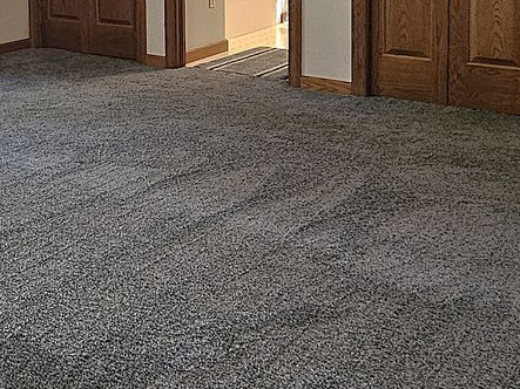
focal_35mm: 44
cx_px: 8
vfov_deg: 29.9
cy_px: -28
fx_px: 661
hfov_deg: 38.5
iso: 500
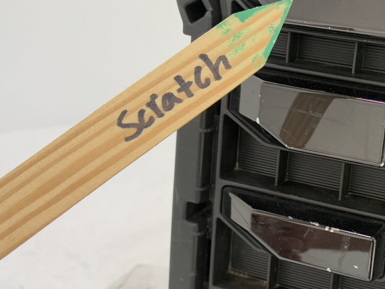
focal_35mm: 66
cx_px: 354
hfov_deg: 28.2
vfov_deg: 22.3
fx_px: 734
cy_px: 144
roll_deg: +0.3
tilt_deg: -29.1
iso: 80
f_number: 1.6
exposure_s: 1/121
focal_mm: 5.96
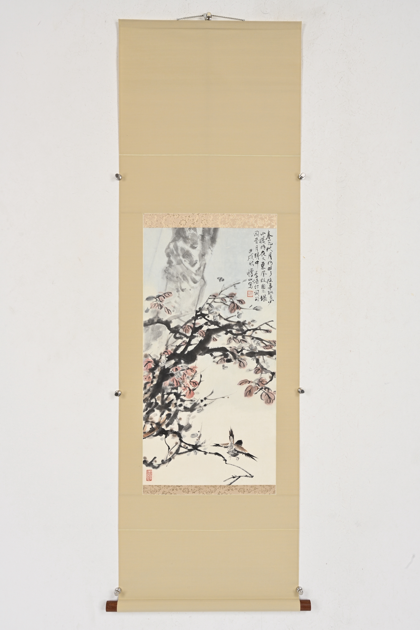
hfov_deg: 41.1
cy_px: 315
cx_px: 210
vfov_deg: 58.7
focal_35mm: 32
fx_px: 560
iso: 100
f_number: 16
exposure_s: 1/80
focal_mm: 32
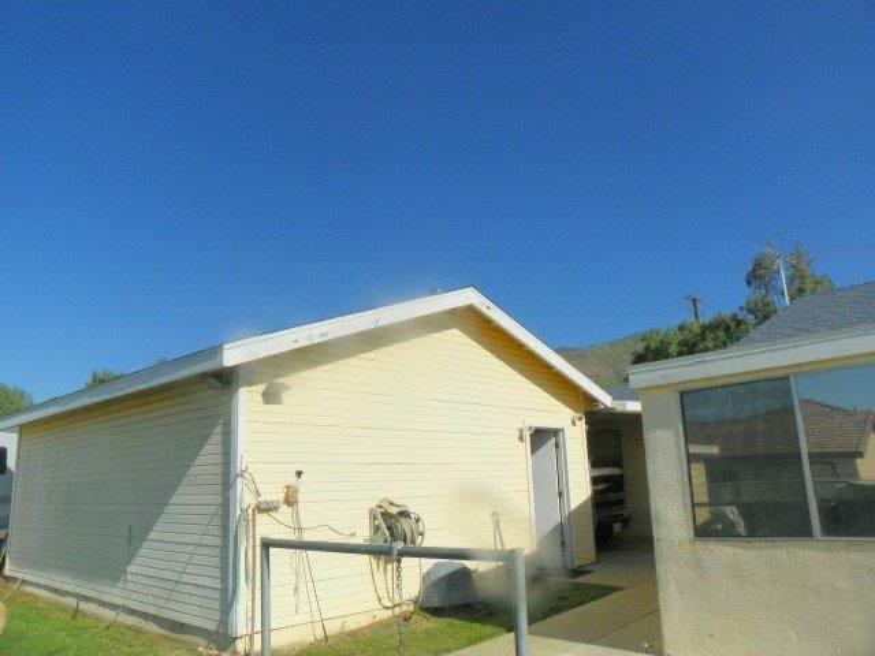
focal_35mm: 26
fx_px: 657
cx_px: 438
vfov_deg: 53.1
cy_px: 328
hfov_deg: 67.3
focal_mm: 4.6
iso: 64
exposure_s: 1/800
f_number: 7.1
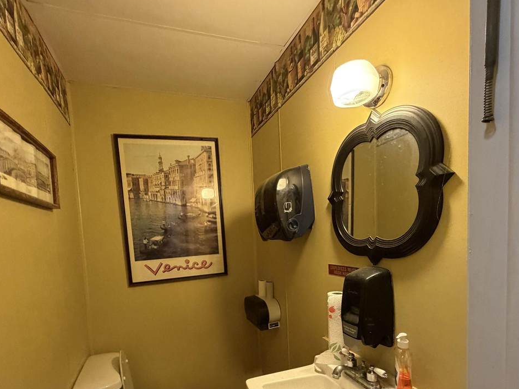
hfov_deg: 84.6
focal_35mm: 19
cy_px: 255
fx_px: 285
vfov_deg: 67.0
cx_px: 244
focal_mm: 2.22
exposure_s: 1/60
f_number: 2.2
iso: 500
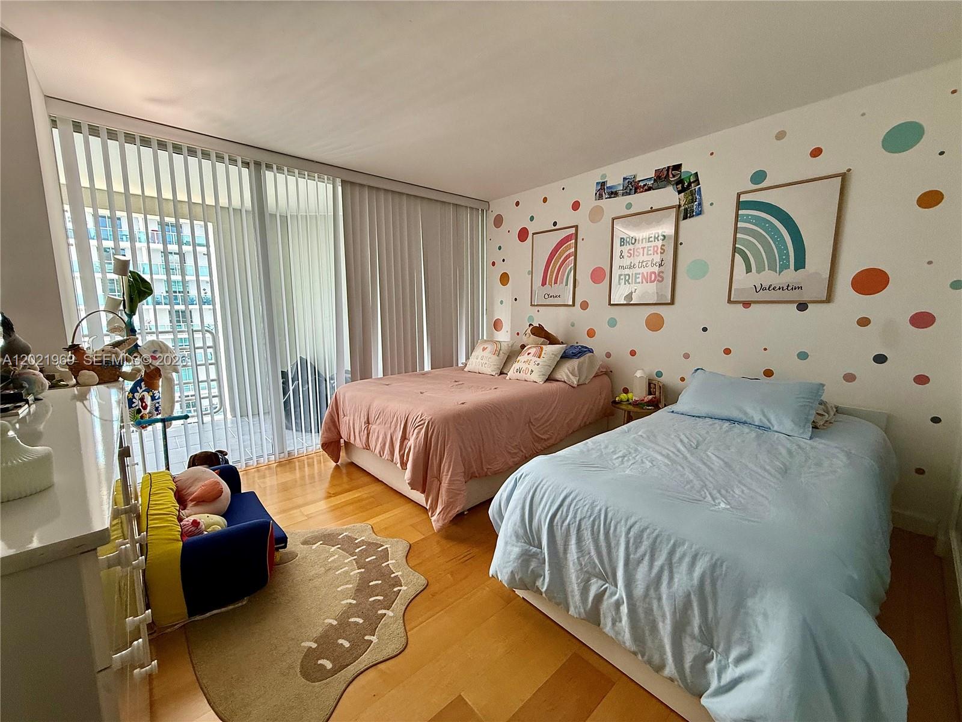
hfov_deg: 102.1
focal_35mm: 14
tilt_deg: -7.7
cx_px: 481
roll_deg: +0.1
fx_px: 389
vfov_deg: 85.7
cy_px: 361
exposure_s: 1/60
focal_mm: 2.22
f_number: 2.2
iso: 200
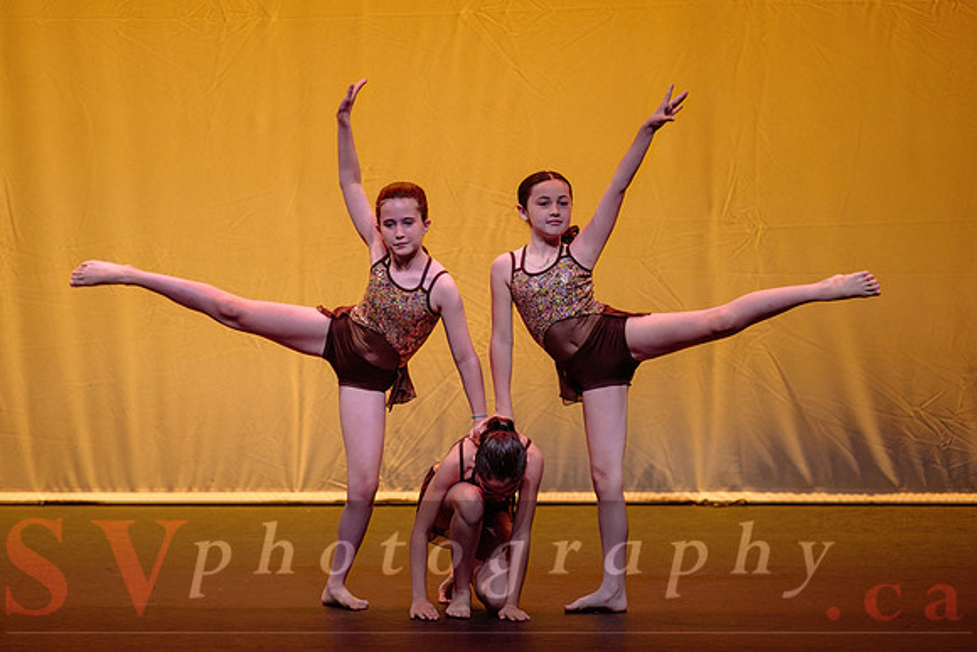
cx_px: 403
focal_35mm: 235
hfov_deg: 8.8
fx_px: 6383
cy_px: 364
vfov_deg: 5.8
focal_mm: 200
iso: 1250
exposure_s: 1/500
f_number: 2.8
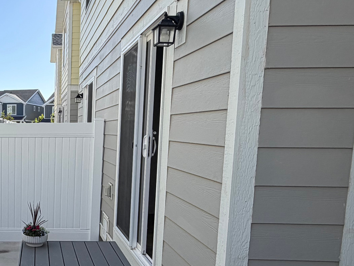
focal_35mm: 38
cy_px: 180
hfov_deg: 43.5
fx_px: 389
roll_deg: -0.4
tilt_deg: -8.1
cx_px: 18
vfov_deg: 37.3
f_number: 2.2
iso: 40
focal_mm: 2.22
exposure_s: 1/679
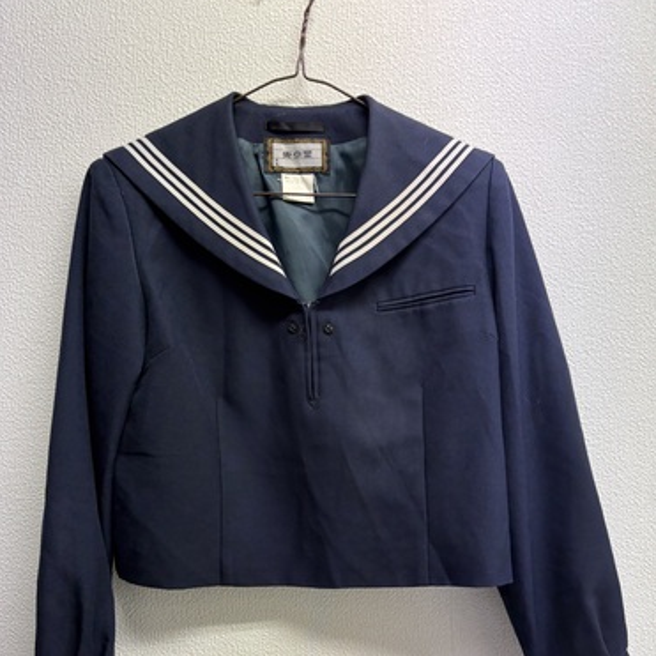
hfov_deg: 52.5
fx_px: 665
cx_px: 328
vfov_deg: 51.9
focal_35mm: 31
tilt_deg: -2.0
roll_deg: +2.5
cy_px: 419
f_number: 1.6
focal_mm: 5.96
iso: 80
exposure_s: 1/50
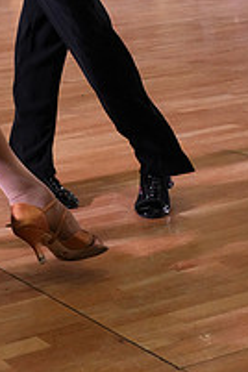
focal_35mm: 98
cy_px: -78
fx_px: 1013
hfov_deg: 13.6
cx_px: -36
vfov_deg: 19.6
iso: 5000
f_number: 5.6
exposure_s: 1/320
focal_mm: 34
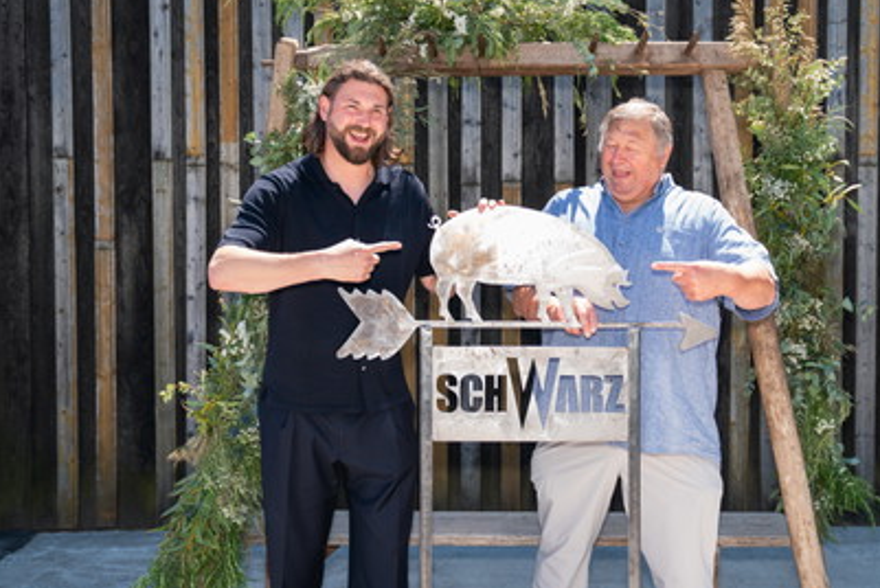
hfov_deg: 42.6
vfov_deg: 29.3
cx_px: 510
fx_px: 1125
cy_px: 249
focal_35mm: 46
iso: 50
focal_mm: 37
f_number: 3.5
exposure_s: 1/250
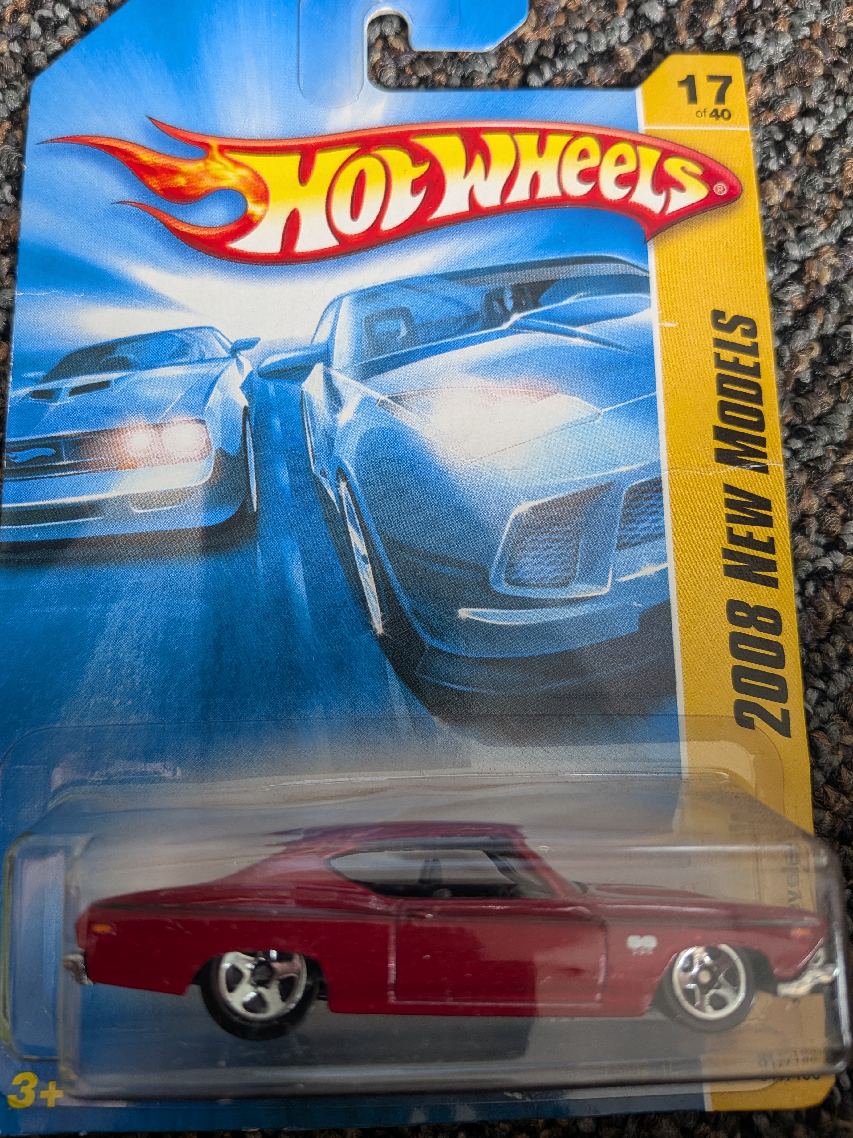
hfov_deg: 53.0
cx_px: 398
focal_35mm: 26
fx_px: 854
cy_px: 530
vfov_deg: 67.2
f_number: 1.7
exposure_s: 1/120
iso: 109
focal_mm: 4.53
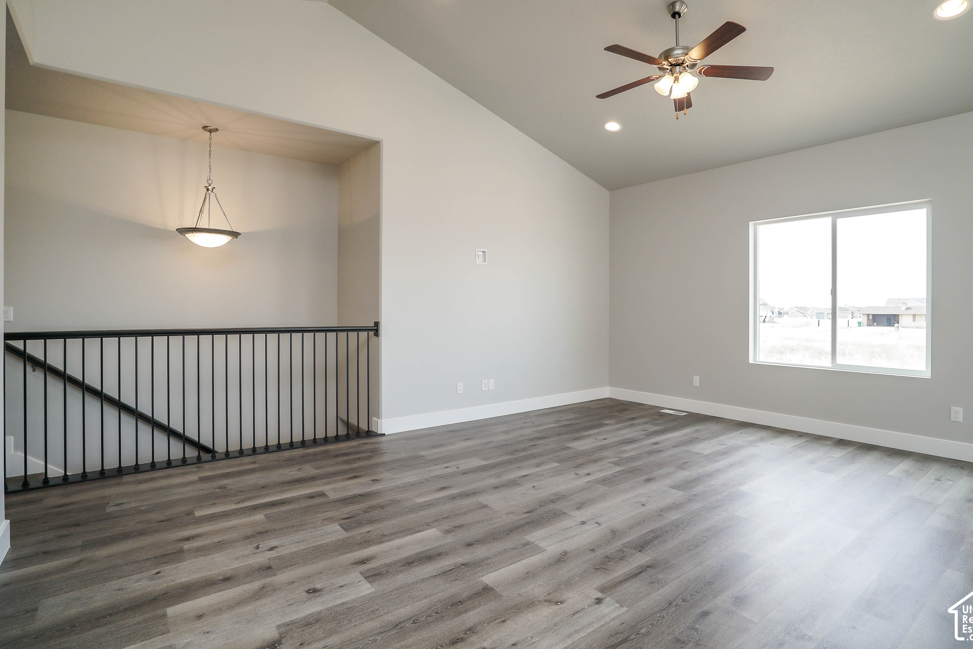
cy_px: 306
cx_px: 498
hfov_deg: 93.3
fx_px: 459
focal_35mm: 17
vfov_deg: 70.4
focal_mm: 16
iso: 500
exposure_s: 1/125
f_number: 6.3
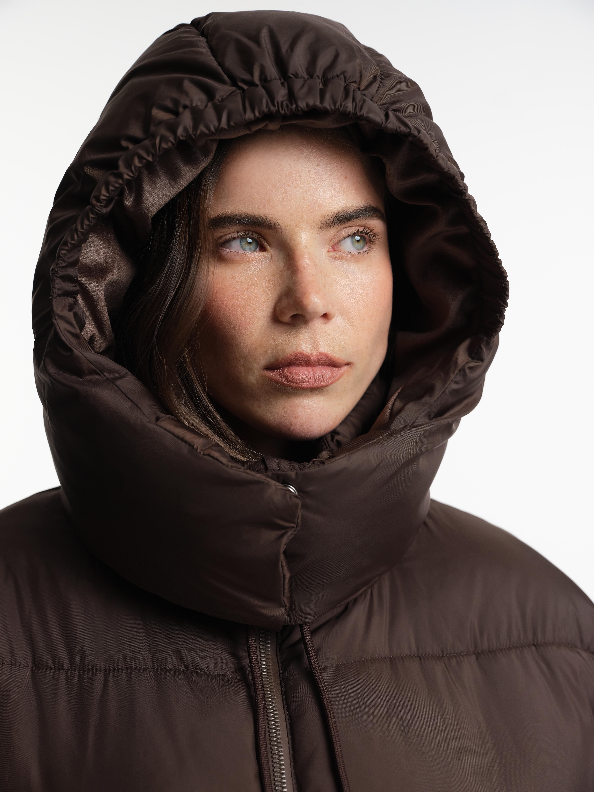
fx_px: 1167
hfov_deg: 28.6
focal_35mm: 51
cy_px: 396
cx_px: 297
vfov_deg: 37.5
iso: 800
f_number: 7.1
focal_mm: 64
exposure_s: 1/250
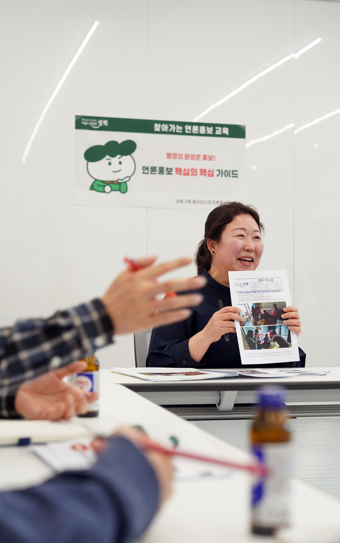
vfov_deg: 32.5
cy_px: 274
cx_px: 179
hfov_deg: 20.6
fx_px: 934
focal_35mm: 63
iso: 1600
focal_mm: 61
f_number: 4
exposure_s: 1/250
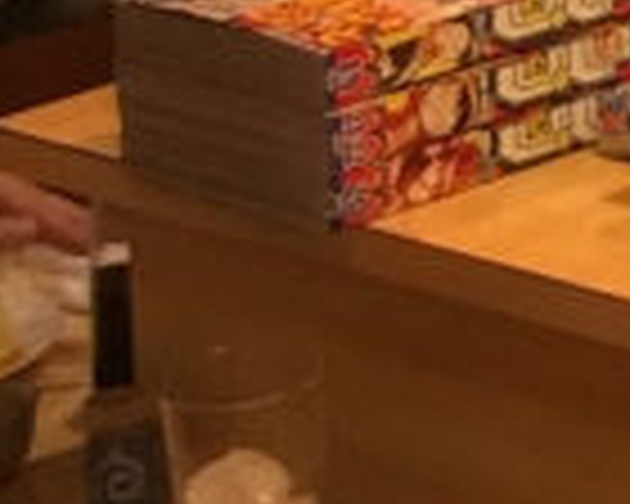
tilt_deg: -3.4
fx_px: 3860
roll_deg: -0.2
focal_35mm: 207
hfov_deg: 7.7
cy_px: -950
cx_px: 2124
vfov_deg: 6.8
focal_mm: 4.15
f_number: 2.2
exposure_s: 1/15
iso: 64
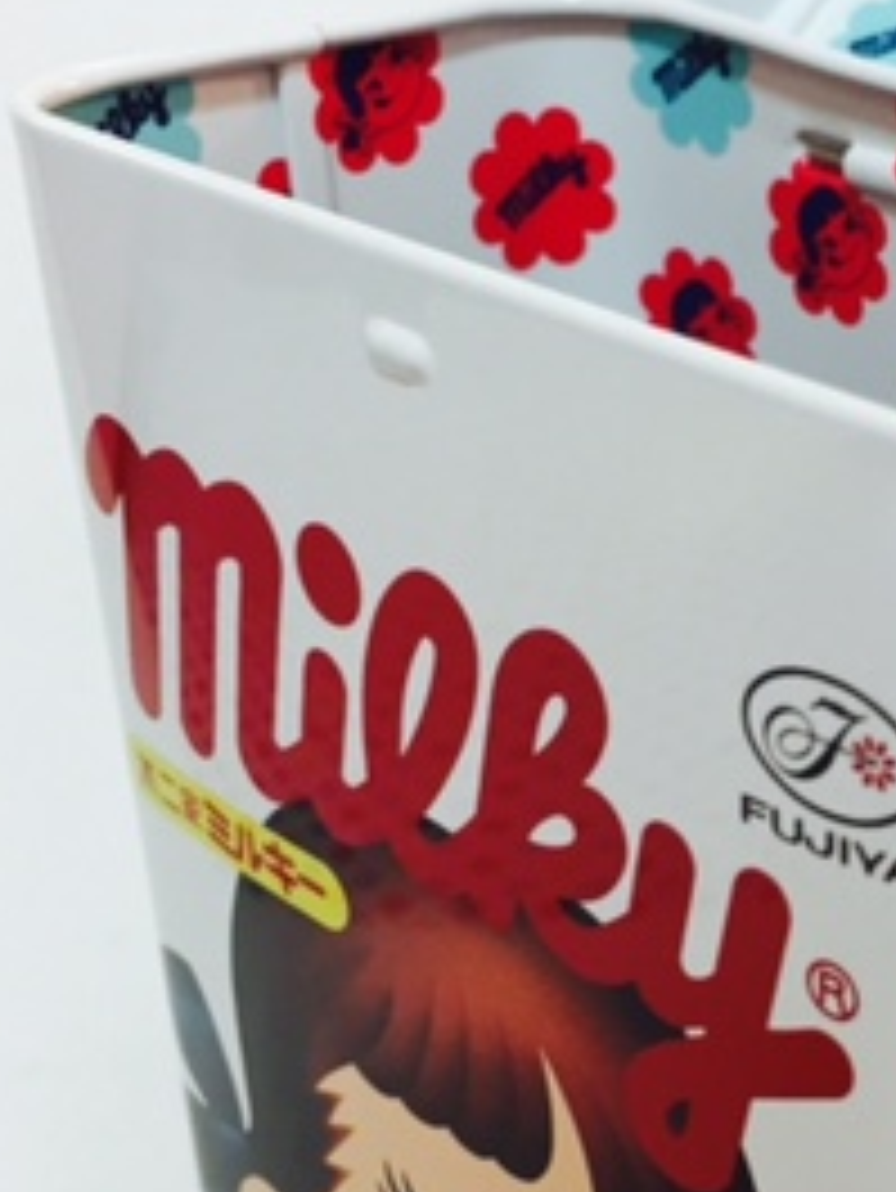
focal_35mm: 70
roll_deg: -1.8
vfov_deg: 27.4
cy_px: 873
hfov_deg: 20.1
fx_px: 2414
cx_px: 982
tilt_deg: -28.1
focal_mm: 4.15
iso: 125
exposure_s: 1/33
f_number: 2.2
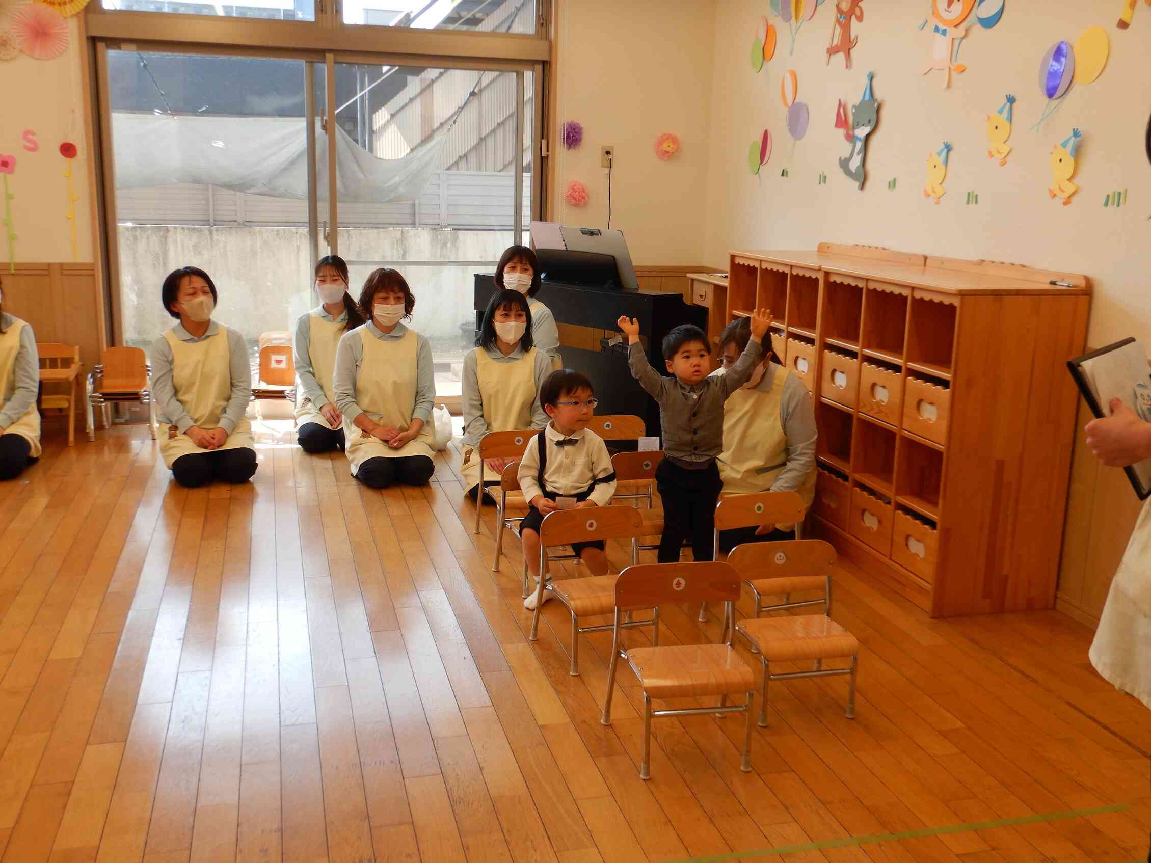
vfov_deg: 41.8
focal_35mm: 34
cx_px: 576
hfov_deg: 54.0
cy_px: 432
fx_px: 1130
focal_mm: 6.1
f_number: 4.2
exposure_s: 1/80
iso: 125
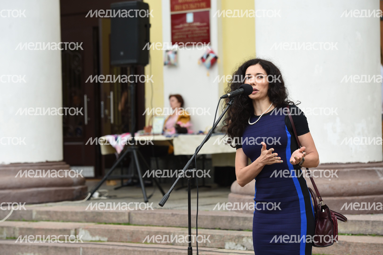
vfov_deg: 13.0
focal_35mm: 105
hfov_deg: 19.5
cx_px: 192
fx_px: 1116
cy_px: 128
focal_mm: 105
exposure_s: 1/2000
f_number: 5
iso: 1000
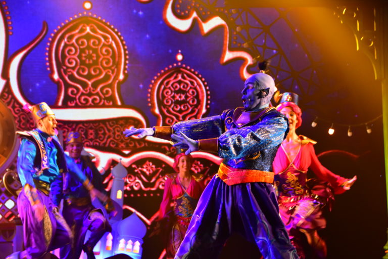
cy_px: 130
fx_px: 1002
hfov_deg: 21.9
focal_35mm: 93
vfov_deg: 14.7
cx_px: 194
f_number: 4.8
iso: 1600
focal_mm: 62
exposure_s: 1/100
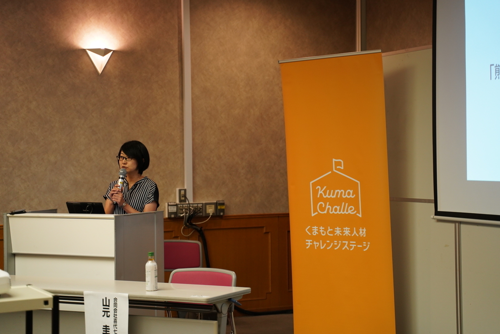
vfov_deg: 18.2
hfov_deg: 27.0
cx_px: 250
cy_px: 167
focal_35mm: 75
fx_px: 1042
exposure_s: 1/160
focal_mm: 75
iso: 1600
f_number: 3.2
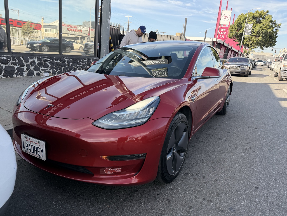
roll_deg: -5.0
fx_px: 199
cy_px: 108
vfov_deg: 56.8
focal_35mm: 24
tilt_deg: -15.4
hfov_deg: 71.6
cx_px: 144
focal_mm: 6.76
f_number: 1.78
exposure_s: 1/1553
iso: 100
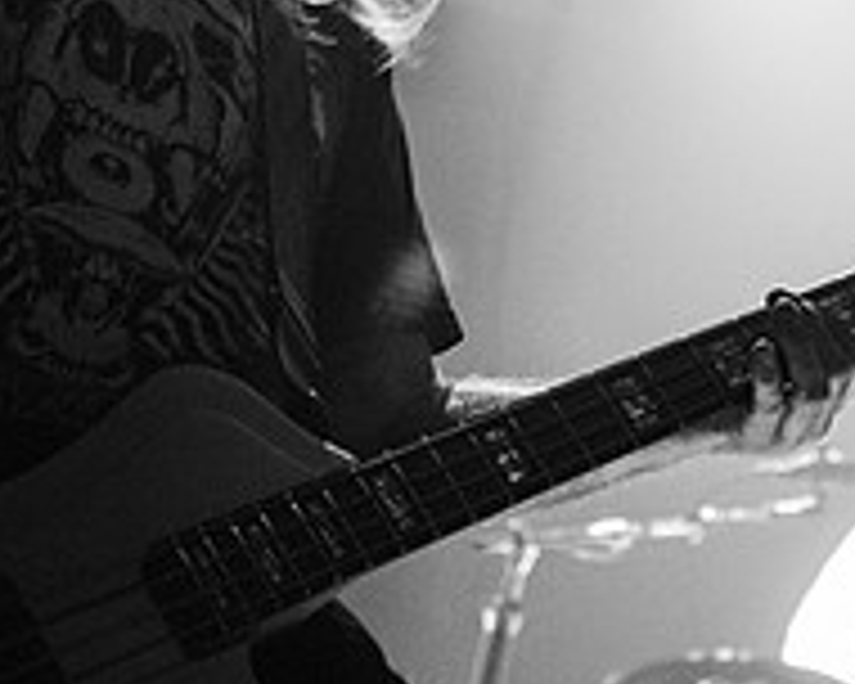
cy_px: 22
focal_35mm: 139
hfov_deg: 13.8
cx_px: 551
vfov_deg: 11.0
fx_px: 3517
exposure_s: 1/125
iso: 3200
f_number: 3.5
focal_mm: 45
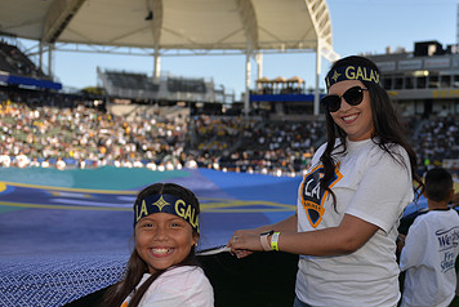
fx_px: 727
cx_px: 329
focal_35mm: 57
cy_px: 184
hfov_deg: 34.5
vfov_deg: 23.8
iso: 250
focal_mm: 35
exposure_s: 1/4000
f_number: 2.8
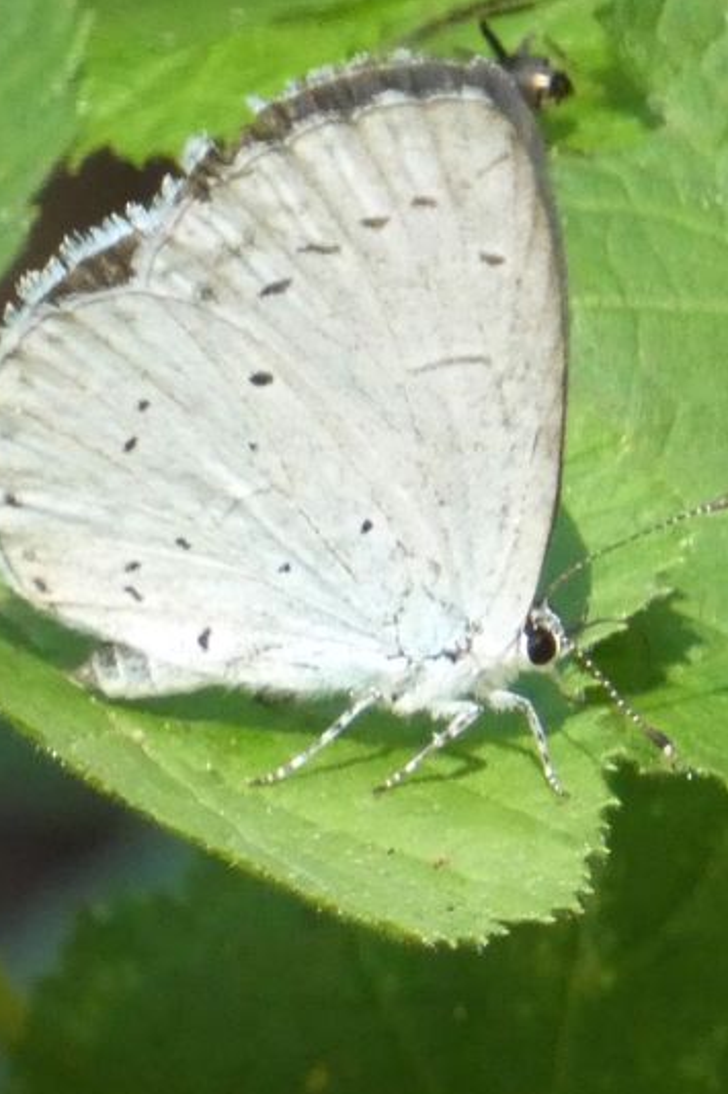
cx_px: 393
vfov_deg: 1.8
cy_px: 452
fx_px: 35389
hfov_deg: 1.2
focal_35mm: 1166
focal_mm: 125.5
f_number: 5.6
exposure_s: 1/100
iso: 640
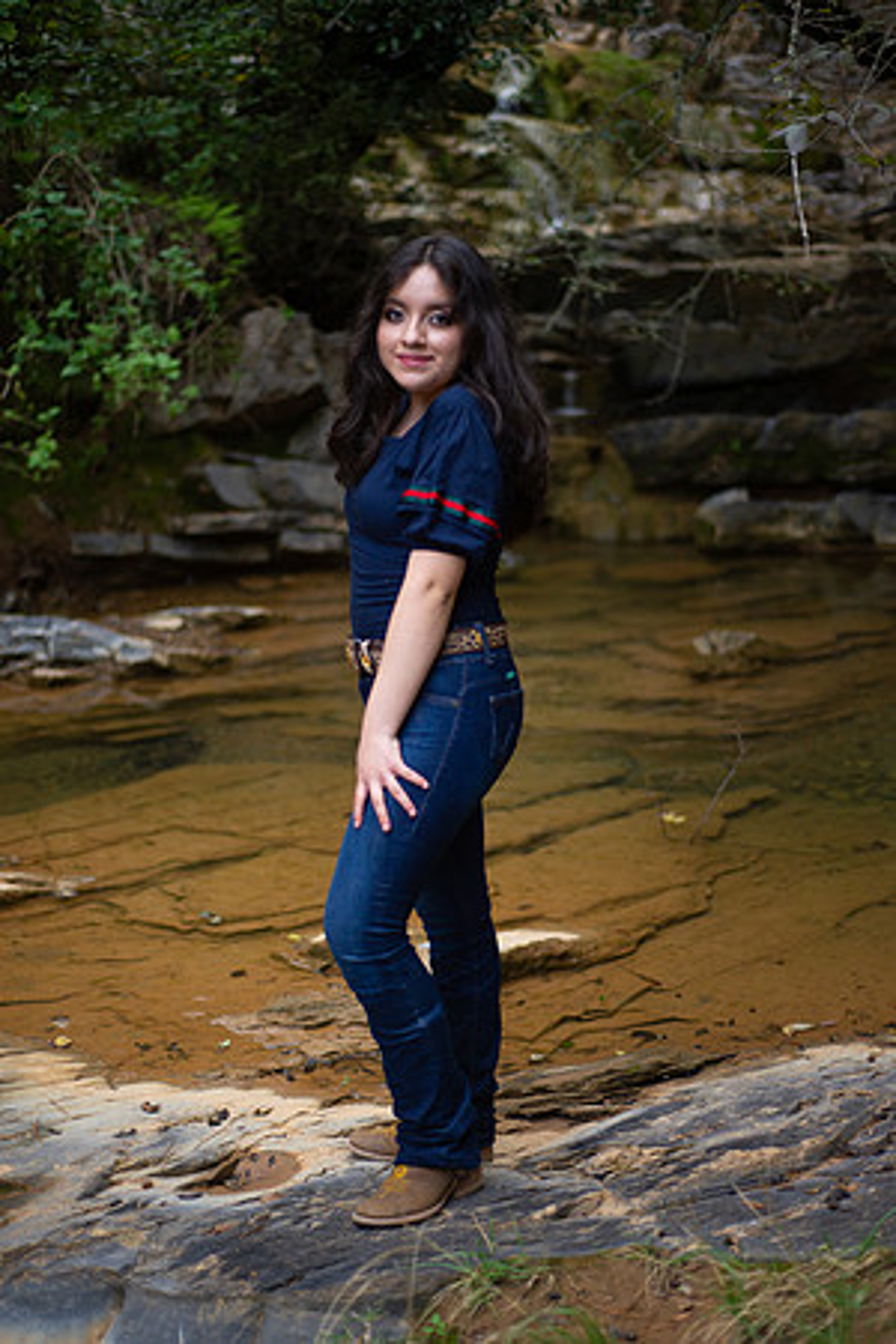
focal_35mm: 50
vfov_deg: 39.6
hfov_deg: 27.0
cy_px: 672
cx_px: 448
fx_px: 1867
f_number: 1.8
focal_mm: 50
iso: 400
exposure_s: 1/2000
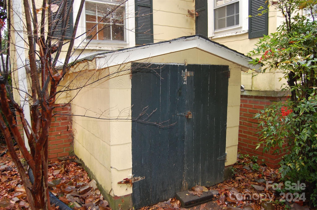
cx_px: 158
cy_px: 105
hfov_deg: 67.5
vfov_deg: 47.7
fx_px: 237
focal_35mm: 27
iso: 400
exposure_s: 1/60
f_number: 3.5
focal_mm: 18
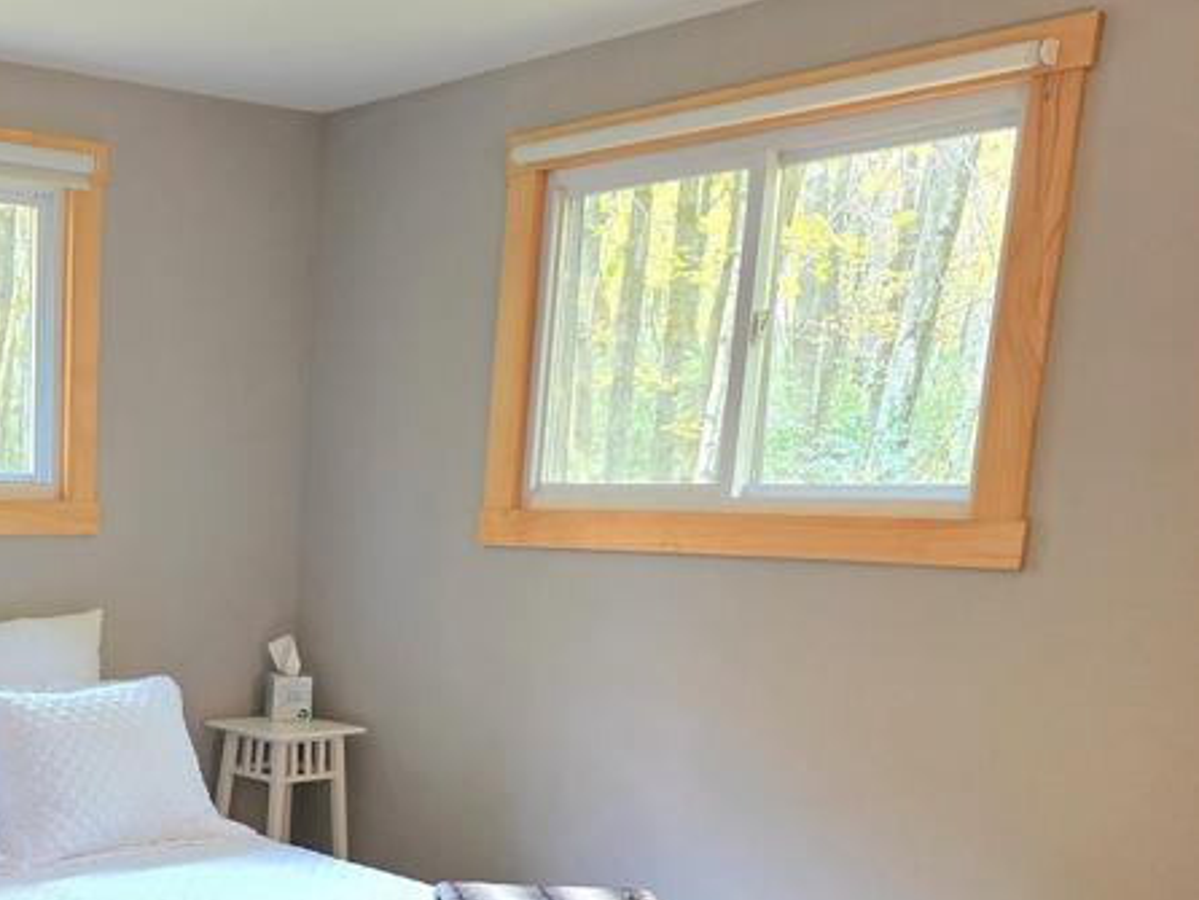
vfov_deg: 31.2
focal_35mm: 44
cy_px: 836
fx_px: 1525
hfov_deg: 39.0
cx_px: 60
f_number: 1.4
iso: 320
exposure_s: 1/120
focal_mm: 6.5
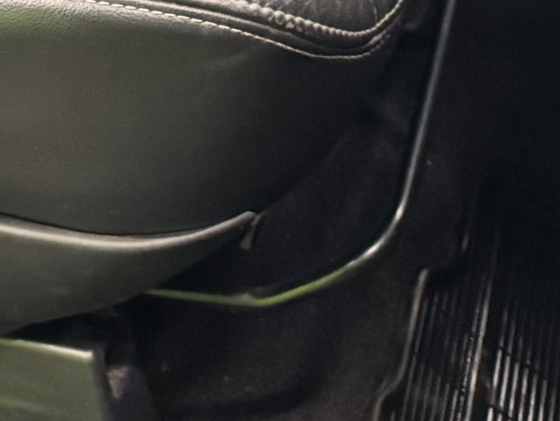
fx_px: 2297
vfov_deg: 9.0
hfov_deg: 13.3
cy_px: -731
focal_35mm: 142
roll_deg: +2.2
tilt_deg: -15.0
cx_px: -224
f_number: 1.78
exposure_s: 1/50
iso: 640
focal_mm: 6.76
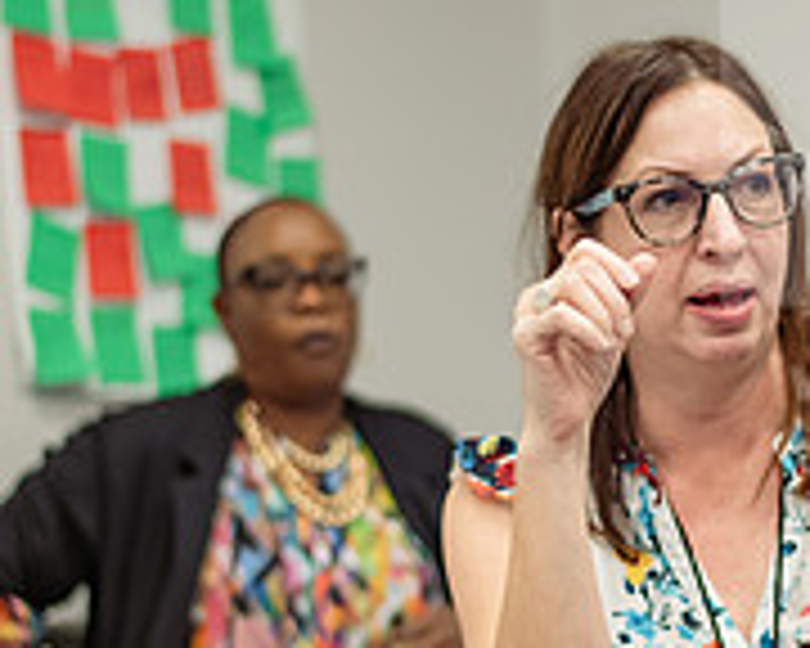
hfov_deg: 12.7
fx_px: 3620
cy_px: 475
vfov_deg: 10.2
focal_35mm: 151
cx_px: 585
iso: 640
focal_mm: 50
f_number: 1.8
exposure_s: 1/200
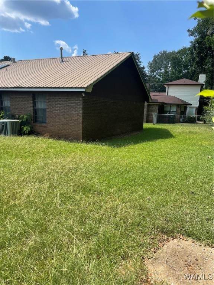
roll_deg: +0.4
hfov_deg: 53.1
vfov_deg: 67.3
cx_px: 107
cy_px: 142
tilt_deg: -7.9
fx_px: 214
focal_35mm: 26
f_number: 1.6
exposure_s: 1/2353
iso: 32
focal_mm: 4.2
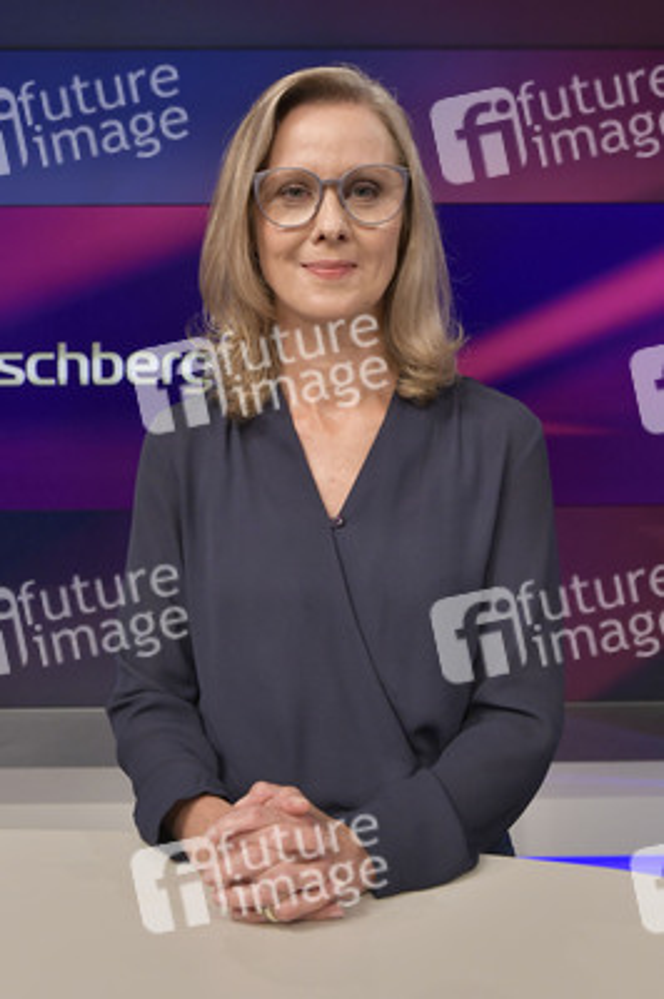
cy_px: 500
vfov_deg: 58.8
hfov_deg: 41.0
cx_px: 332
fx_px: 887
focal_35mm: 32
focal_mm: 32
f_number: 6.3
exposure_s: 1/200
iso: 2500
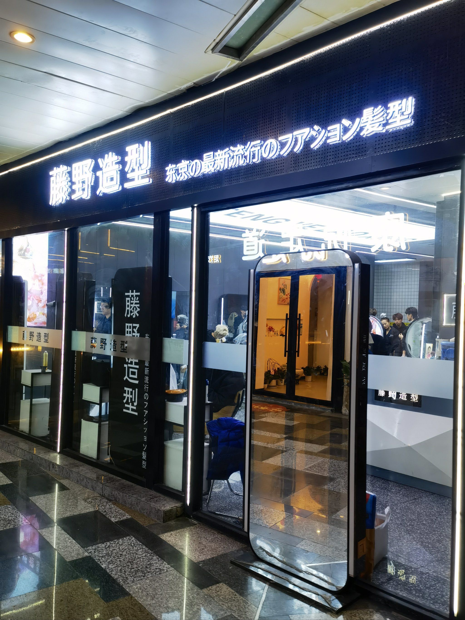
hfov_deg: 45.4
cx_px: 232
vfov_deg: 58.4
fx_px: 555
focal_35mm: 31
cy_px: 310
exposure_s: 1/100
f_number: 1.9
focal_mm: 6.67
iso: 100
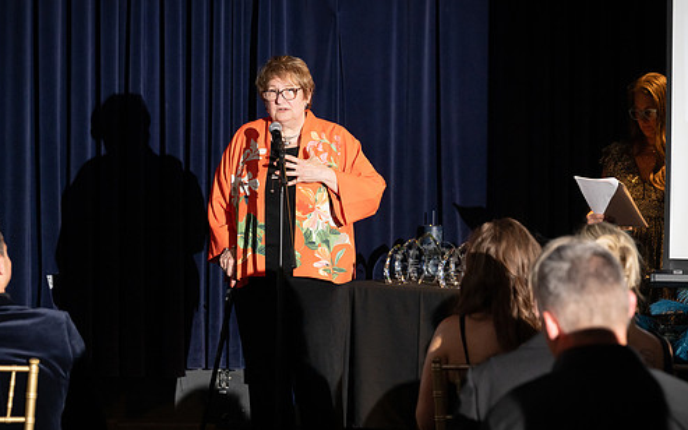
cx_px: 310
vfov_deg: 9.4
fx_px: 2606
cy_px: 237
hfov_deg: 15.0
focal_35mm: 139
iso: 2500
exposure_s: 1/200
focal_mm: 116
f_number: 5
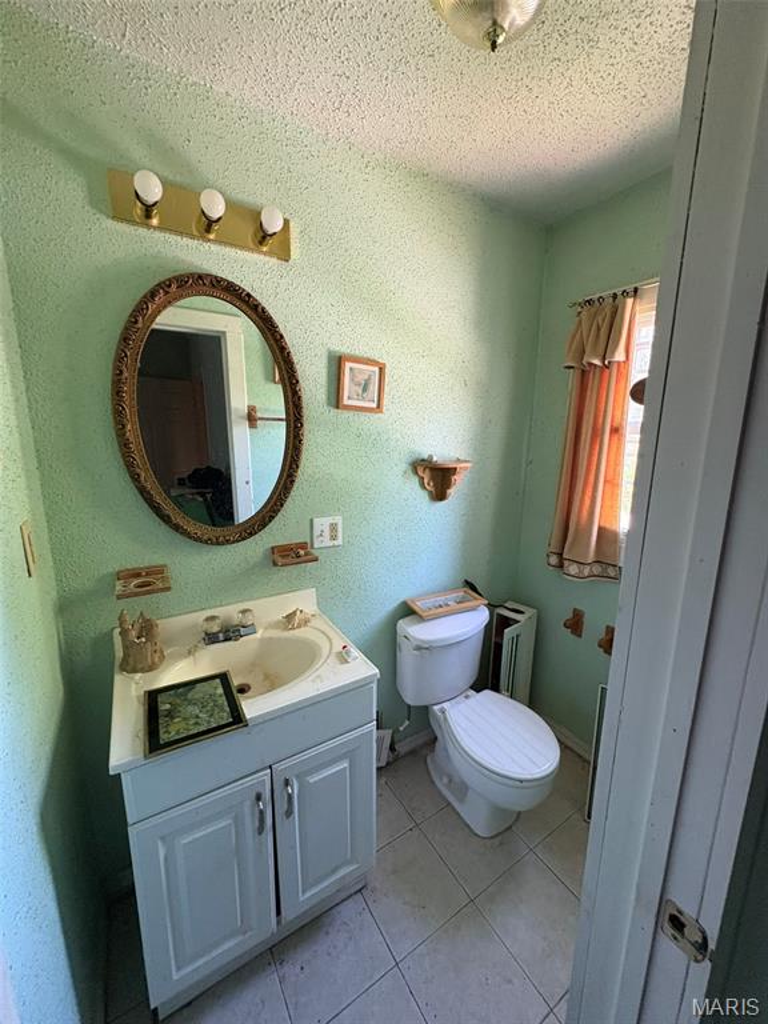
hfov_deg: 85.7
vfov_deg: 102.1
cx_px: 384
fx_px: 414
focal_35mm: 14
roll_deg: -1.0
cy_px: 512
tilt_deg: -10.6
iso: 400
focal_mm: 2.22
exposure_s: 1/60
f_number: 2.2
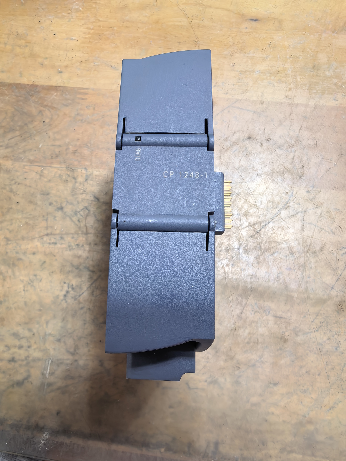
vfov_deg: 71.6
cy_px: 230
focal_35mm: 24
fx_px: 320
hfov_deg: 56.8
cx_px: 173
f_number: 2.2
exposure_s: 1/100
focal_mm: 1.95
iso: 100
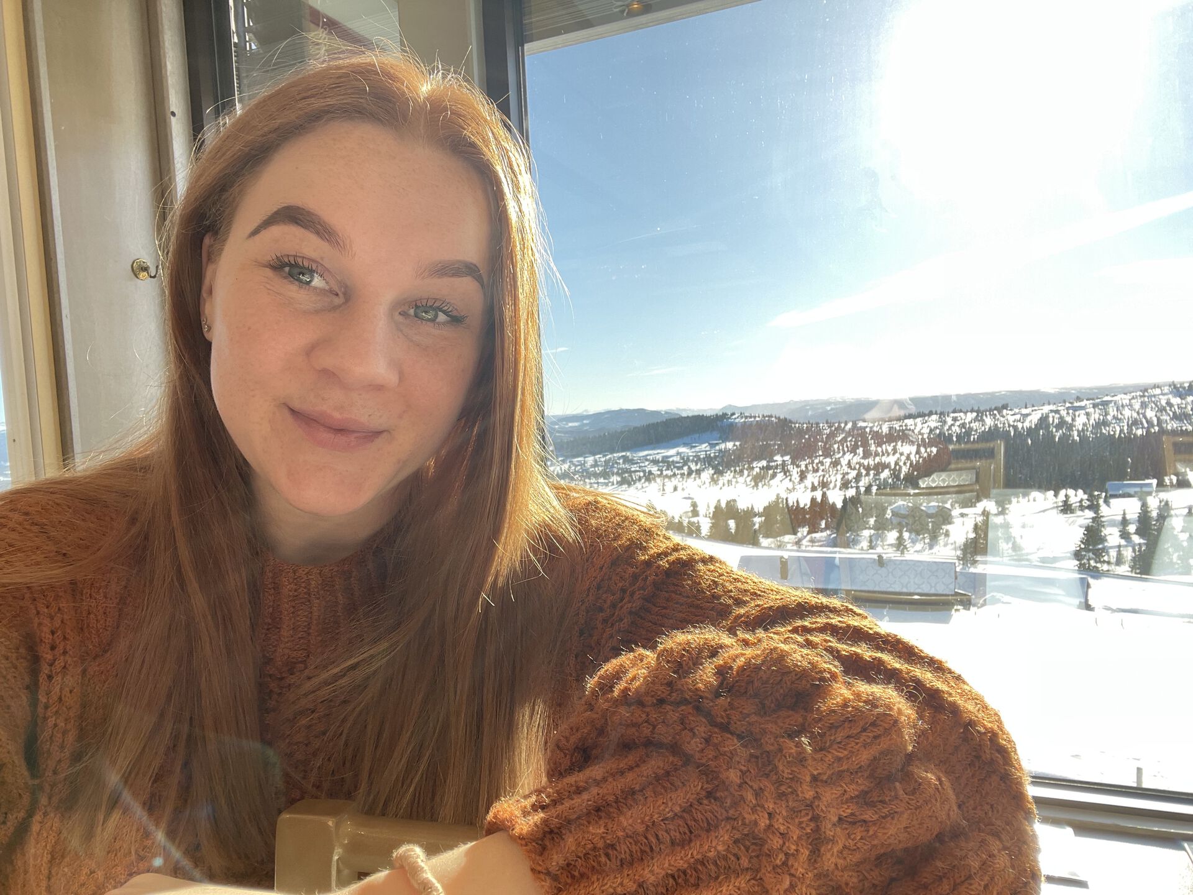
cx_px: 596
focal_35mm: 23
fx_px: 793
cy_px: 448
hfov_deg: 73.9
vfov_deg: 58.9
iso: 25
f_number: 2.2
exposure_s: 1/145
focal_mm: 2.71
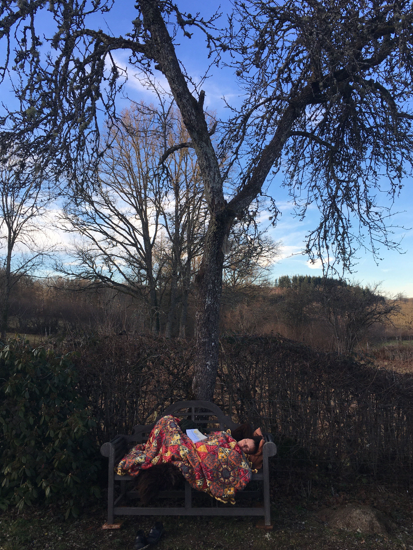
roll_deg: +1.9
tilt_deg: +3.3
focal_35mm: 31
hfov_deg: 45.4
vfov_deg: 58.3
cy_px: 279
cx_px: 205
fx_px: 493
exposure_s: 1/400
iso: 25
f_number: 2.2
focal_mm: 4.15
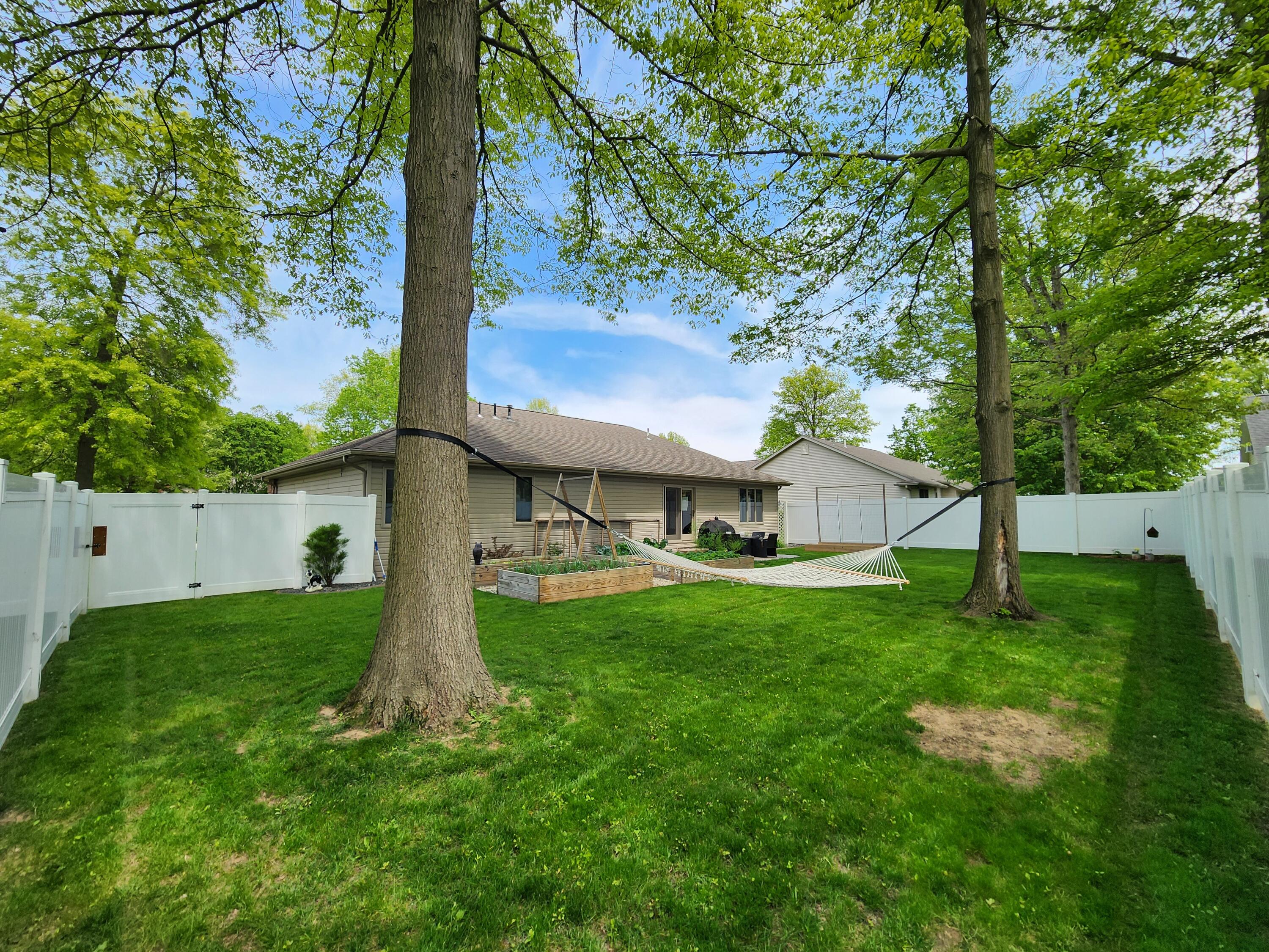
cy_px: 476
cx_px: 634
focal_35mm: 13
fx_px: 477
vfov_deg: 89.9
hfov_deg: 106.2
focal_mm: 2.2
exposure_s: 1/981
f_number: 2.2
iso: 50
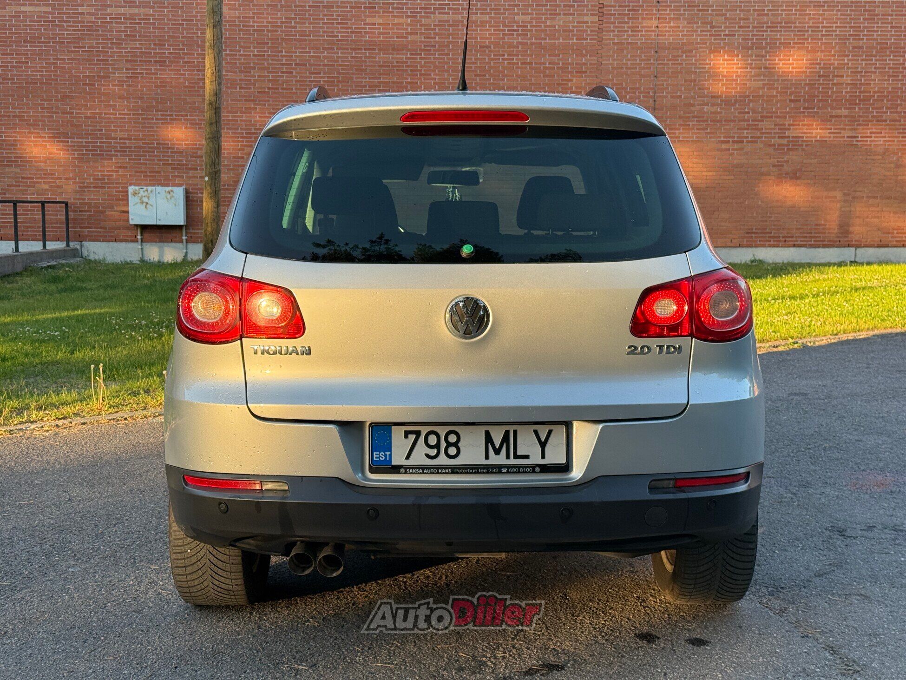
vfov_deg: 30.3
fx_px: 1256
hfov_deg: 39.7
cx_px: 453
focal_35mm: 48
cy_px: 340
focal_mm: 6.76
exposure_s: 1/561
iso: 80
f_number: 1.78
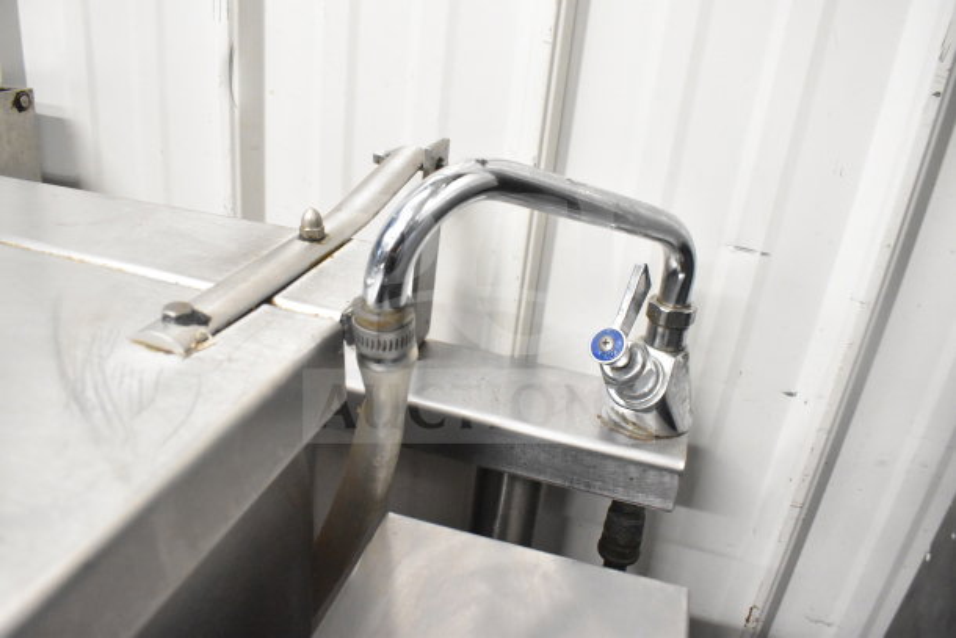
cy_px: 319
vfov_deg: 48.0
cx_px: 478
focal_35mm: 27
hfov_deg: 67.4
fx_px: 717
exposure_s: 1/125
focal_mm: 18
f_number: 5.6
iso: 6400
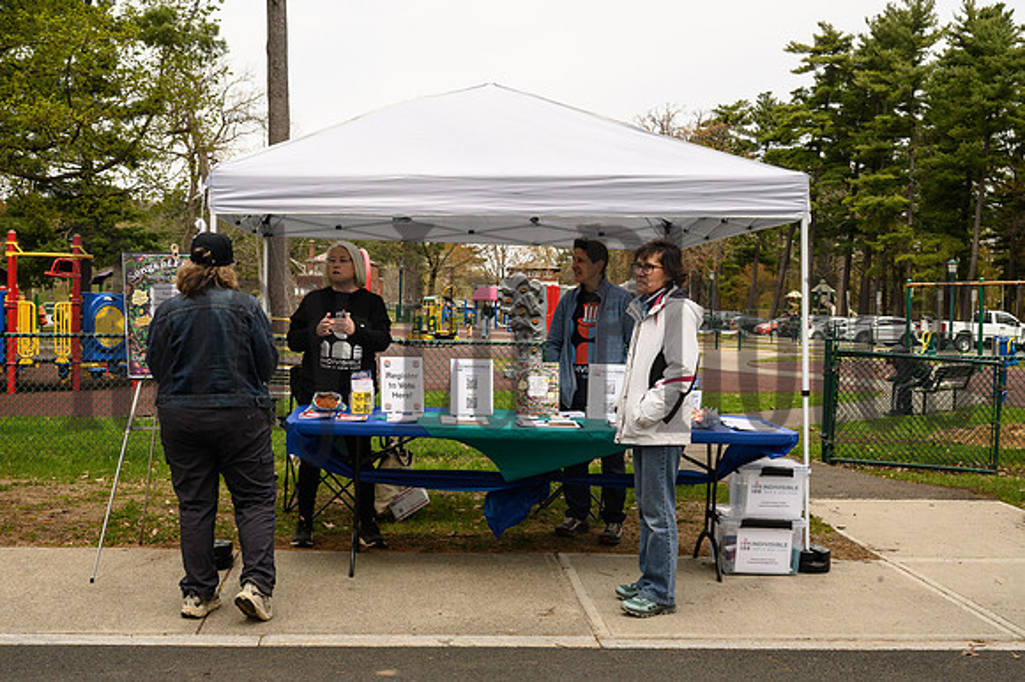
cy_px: 341
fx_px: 1195
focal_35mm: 42
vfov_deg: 31.9
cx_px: 512
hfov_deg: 46.4
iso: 200
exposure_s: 1/320
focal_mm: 42
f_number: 11
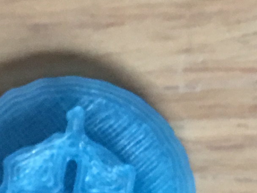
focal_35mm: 193
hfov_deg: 10.2
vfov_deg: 7.7
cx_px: 190
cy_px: 135
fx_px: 1432
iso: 64
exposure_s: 1/17
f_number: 2.2
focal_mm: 4.15
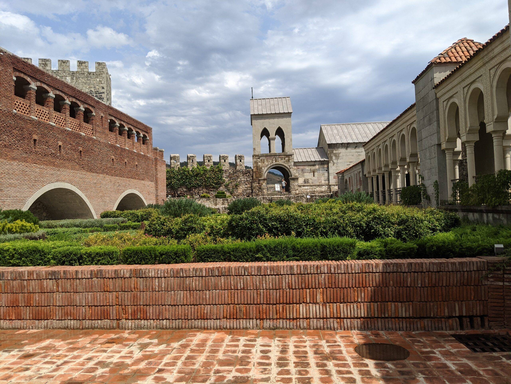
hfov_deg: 65.3
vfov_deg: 51.4
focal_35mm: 27
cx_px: 256
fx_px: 399
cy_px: 192
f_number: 1.8
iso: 72
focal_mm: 4.44
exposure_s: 1/4695
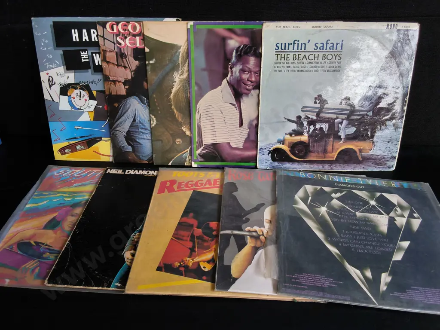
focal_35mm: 27
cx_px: 220
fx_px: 343
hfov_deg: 65.3
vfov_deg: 51.4
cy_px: 165
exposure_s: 1/120
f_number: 2
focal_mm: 2.87
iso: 64
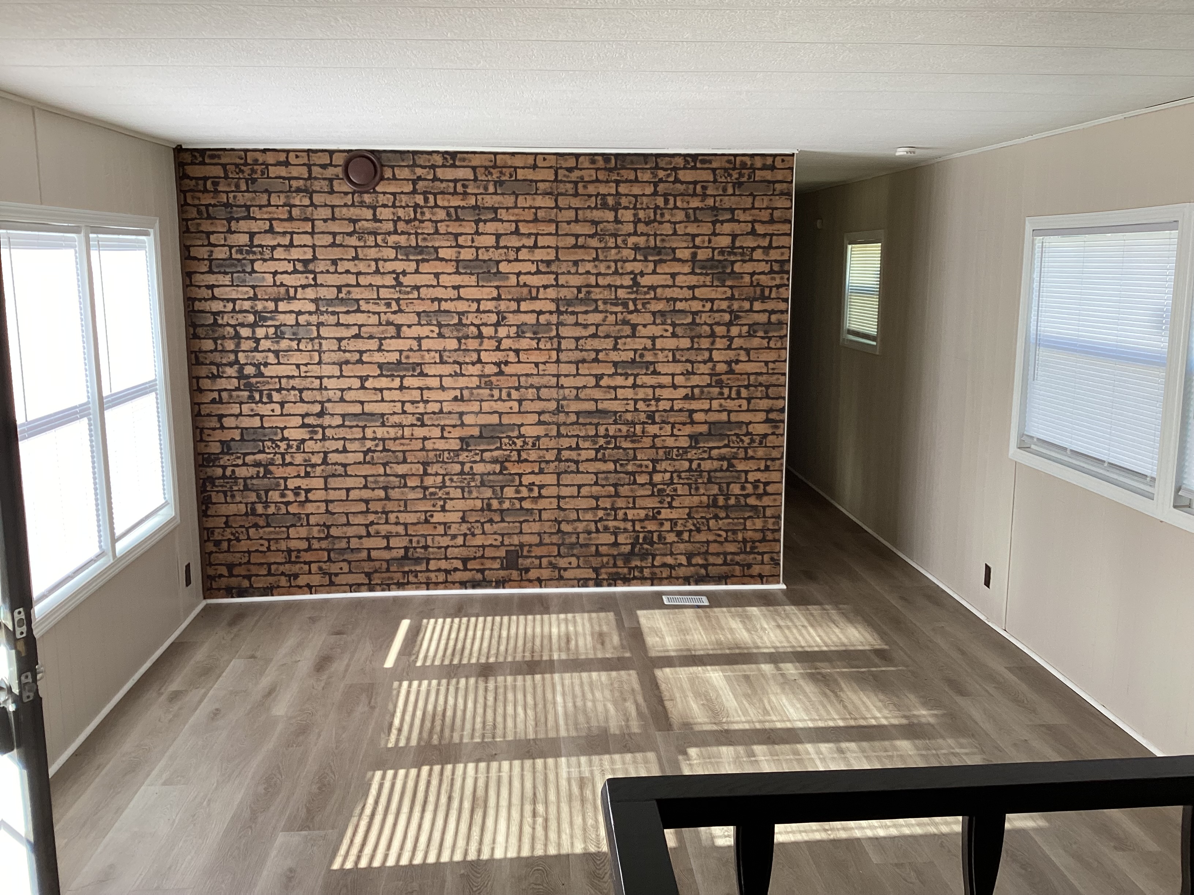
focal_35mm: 31
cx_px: 597
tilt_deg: -11.2
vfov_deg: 45.4
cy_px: 448
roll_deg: +0.4
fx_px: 1069
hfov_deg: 58.4
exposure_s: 1/120
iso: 50
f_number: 2.4
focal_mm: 3.3
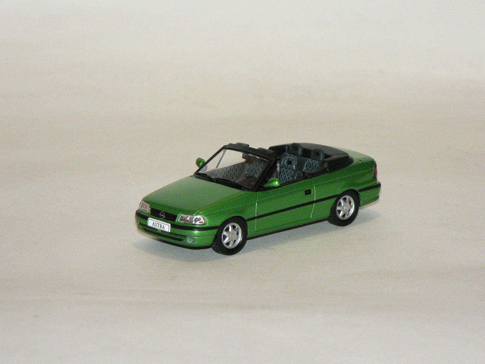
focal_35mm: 157
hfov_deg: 12.6
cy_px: 182
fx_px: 2200
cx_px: 242
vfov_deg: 9.5
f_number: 3.3
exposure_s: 1/60
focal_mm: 26.2
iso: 400
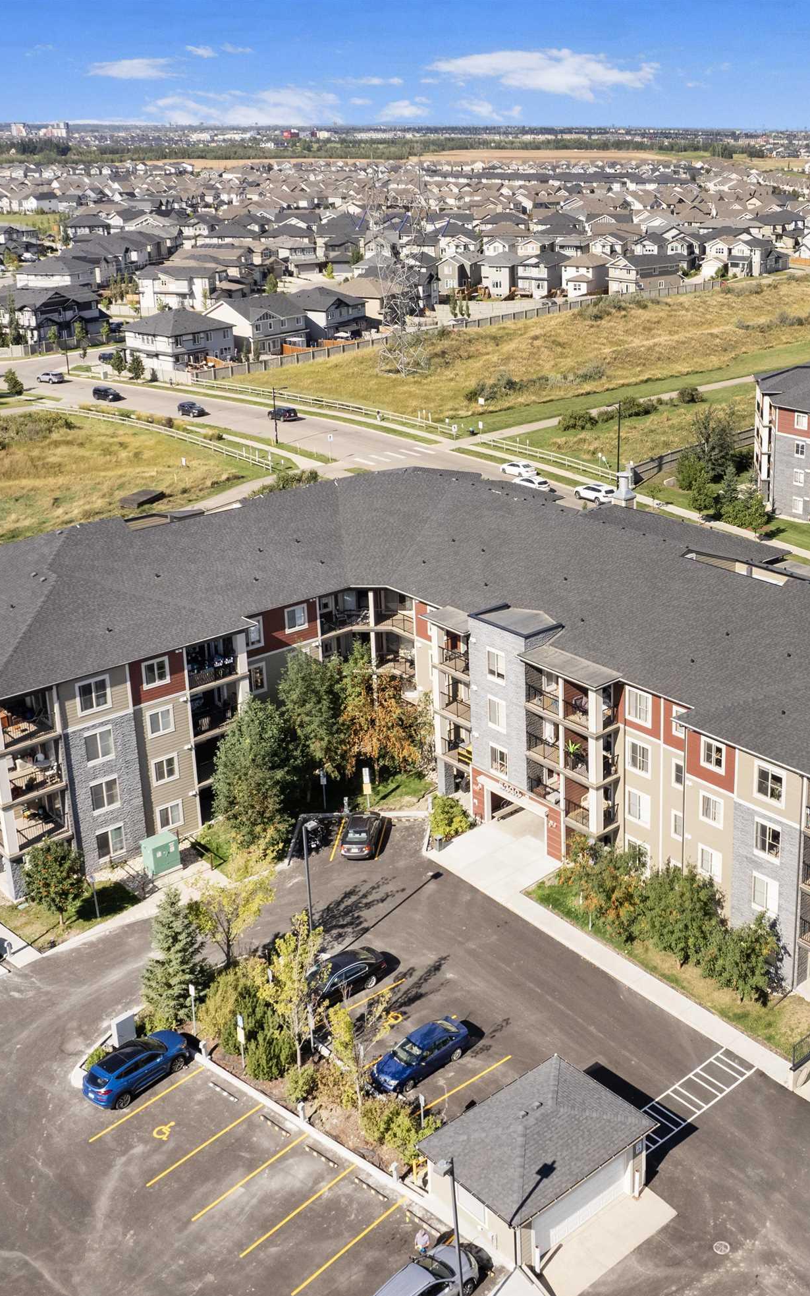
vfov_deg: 55.3
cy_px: 673
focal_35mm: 35
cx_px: 639
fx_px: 1236
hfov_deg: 35.2
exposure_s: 1/2000
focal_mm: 8.38
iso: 130
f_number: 2.8
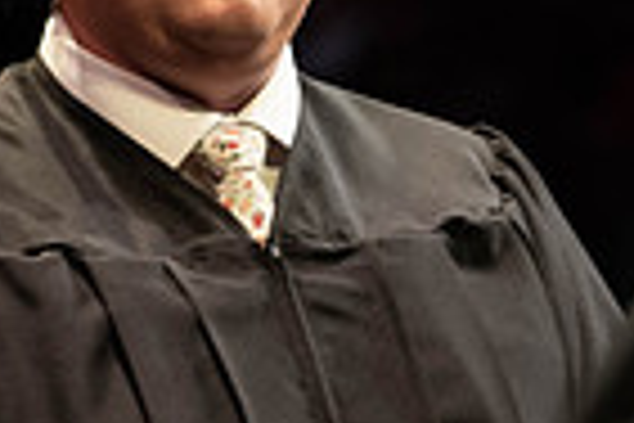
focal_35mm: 834
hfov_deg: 2.5
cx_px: 550
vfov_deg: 1.6
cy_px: 137
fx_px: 14687
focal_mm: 185
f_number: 4.5
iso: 1600
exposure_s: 1/320
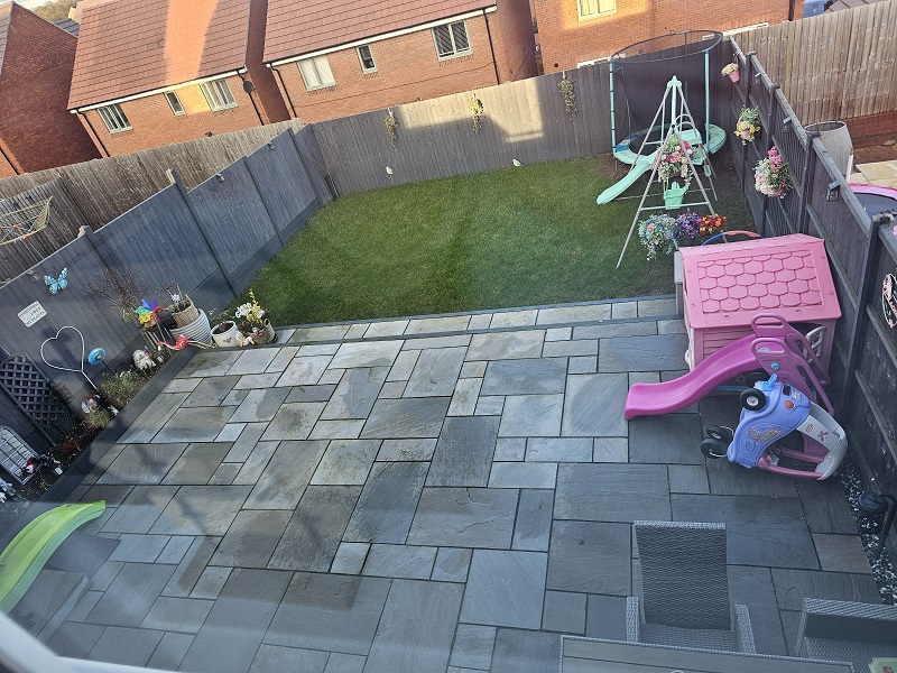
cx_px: 448
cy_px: 336
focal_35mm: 23
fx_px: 596
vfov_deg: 58.9
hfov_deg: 73.9
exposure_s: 1/180
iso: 80
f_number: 1.7
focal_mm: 6.3
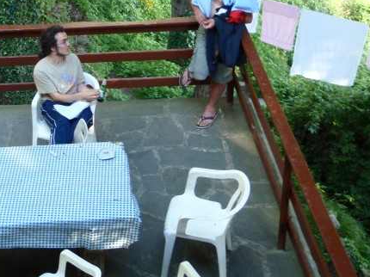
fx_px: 716
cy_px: 26
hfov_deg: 28.2
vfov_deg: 21.4
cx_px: 60
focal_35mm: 67
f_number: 4.1
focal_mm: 6.53
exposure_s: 1/20
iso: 100
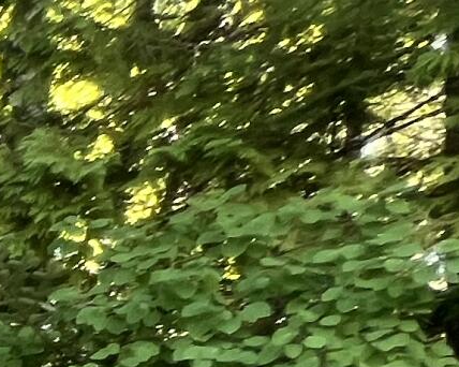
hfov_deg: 10.5
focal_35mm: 89
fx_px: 1208
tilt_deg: -5.7
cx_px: -1025
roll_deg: -1.2
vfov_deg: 13.1
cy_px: 880
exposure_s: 1/99
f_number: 1.8
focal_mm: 1.57
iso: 50
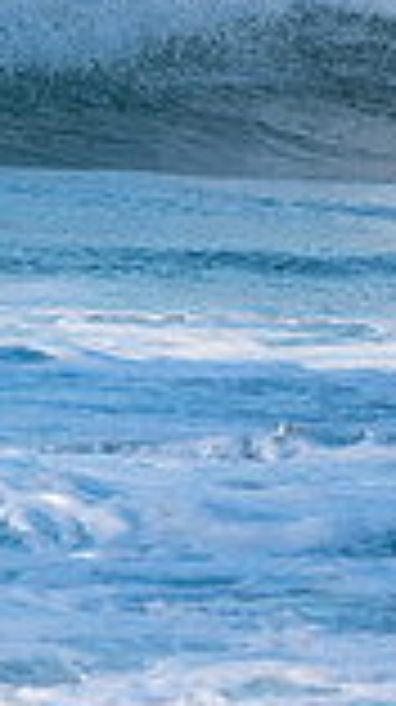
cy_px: -128
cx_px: -360
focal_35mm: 2908
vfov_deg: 0.7
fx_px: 54431
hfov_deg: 0.4
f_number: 5.6
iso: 400
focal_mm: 500
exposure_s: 1/1250
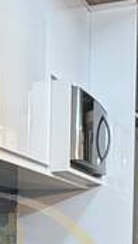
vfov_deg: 21.1
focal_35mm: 95
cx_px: -20
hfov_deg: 12.6
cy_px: 278
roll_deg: -0.9
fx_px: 615
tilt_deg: -2.8
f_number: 2.2
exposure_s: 1/60
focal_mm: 2.22
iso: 400
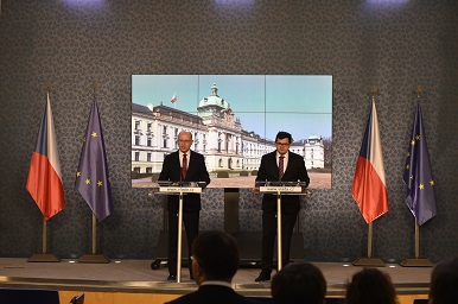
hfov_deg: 28.9
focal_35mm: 70
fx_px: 889
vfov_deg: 19.4
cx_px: 229
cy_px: 152
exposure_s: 1/60
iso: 1600
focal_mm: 70
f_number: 6.3
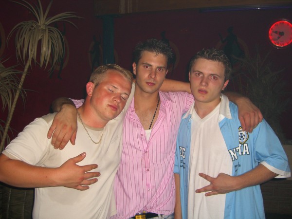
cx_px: 146
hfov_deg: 49.0
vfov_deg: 37.7
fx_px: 321
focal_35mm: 38
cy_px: 110
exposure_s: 1/60
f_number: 2.8
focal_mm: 7.9
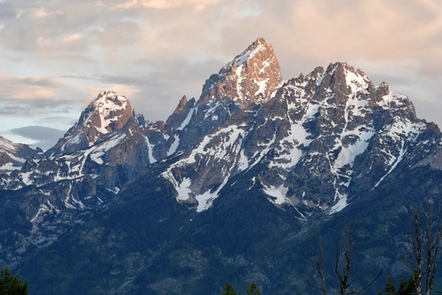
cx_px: 243
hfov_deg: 13.5
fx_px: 1865
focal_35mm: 152
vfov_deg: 9.0
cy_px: 163
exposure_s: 1/250
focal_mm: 90
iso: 1600
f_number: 10
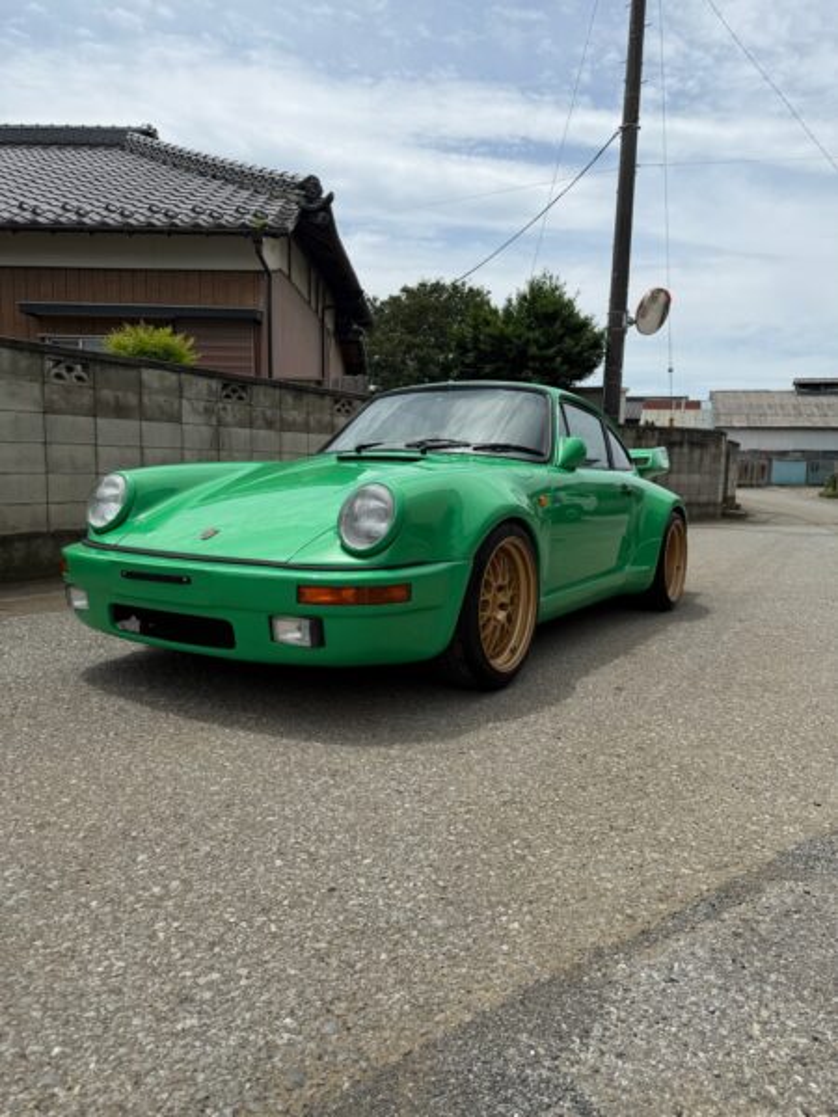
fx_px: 775
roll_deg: -1.2
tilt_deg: -6.4
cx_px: 419
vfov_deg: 71.6
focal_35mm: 24
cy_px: 558
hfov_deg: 56.8
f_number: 1.78
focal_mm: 6.76
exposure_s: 1/7353
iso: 80
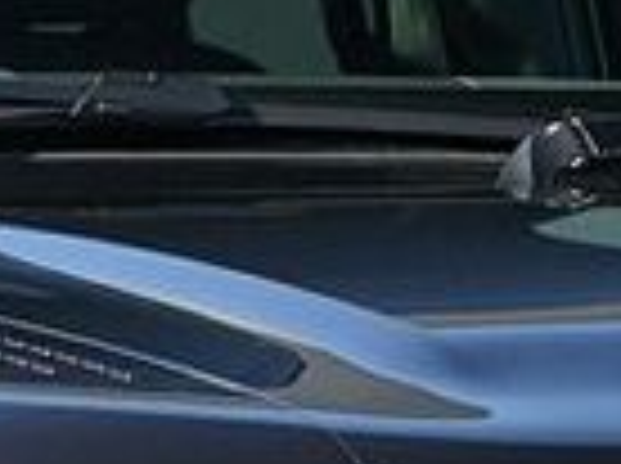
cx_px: -22
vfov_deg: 1.7
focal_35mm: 878
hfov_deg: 2.3
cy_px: 784
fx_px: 15724
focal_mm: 105
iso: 1000
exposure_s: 1/640
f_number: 5.6
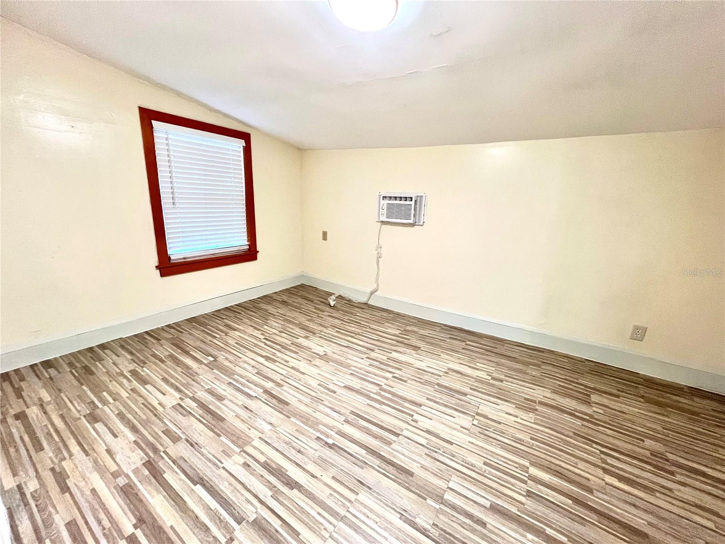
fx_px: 272
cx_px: 362
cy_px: 272
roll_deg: -1.2
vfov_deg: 89.9
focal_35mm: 13
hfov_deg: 106.2
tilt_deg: -13.9
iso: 250
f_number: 1.8
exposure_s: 1/60
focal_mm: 1.57
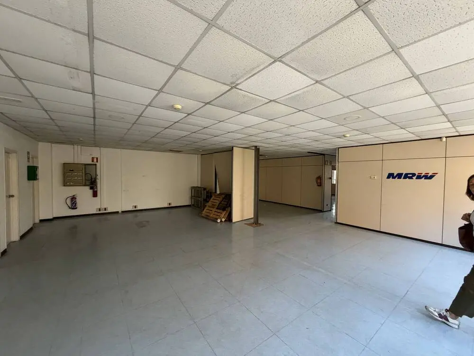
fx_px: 192
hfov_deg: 102.1
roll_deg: -2.1
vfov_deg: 85.7
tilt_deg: -1.7
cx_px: 237
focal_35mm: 14
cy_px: 178
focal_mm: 2.22
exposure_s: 1/78
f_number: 2.2
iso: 320
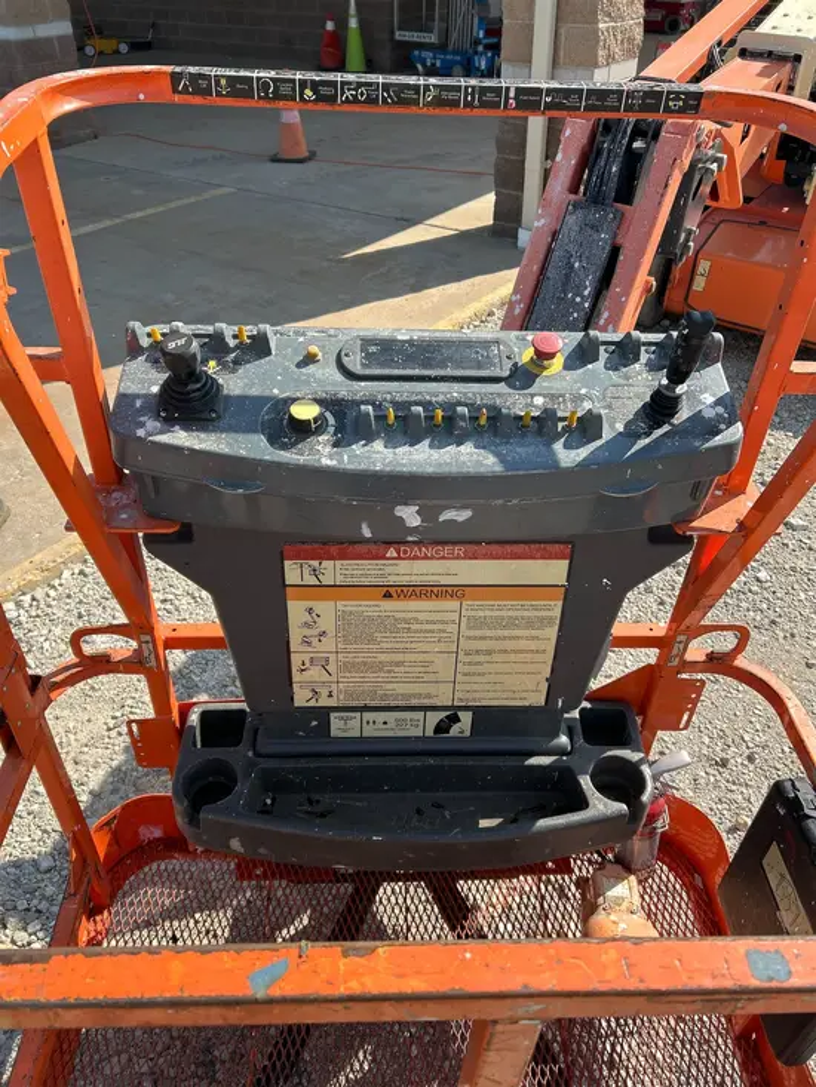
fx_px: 817
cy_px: 544
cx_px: 408
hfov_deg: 53.1
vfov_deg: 67.3
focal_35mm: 26
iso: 50
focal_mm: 5.7
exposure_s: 1/2123
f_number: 1.5
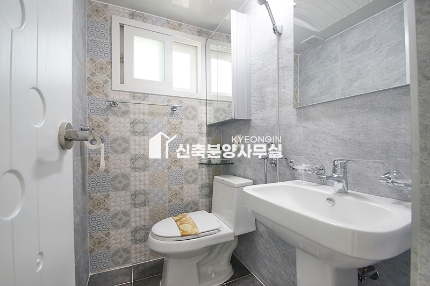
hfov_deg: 95.0
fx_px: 197
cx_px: 215
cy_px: 143
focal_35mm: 16
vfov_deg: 72.0
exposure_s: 1/25
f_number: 6.3
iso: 800
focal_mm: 11
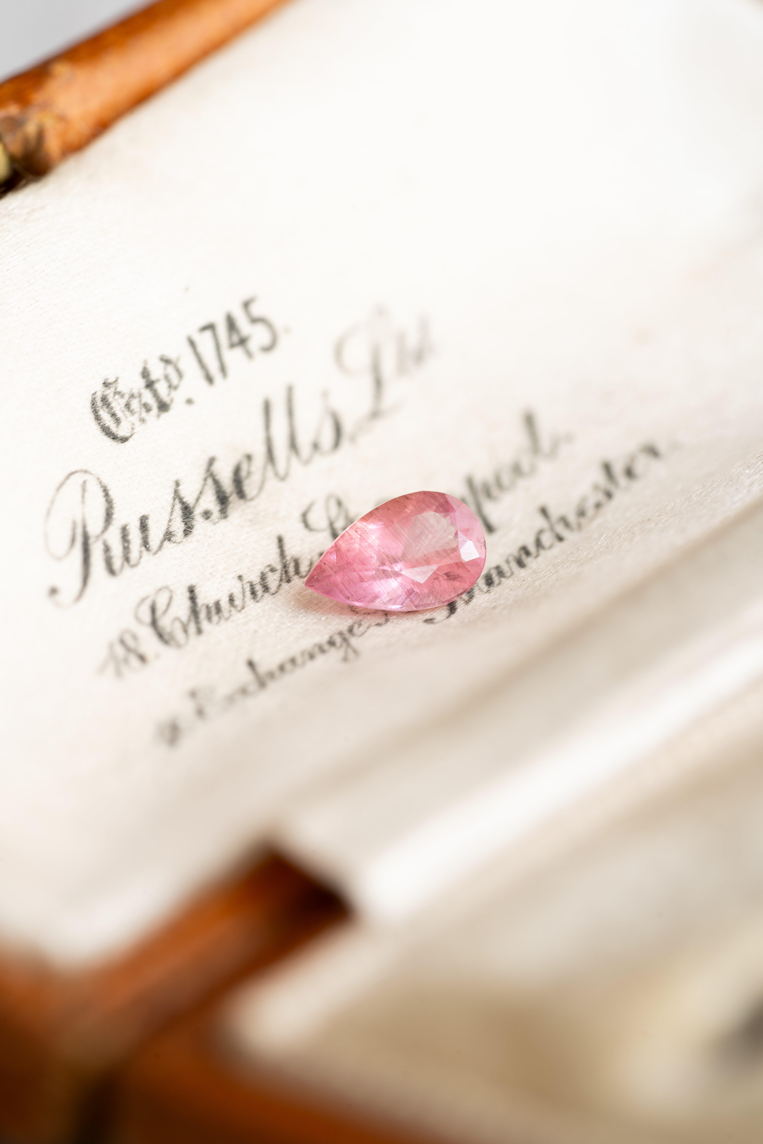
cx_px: 382
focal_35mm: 90
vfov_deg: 22.6
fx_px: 2861
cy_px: 572
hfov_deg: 15.2
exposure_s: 1/2.5
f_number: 8
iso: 100
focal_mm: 90
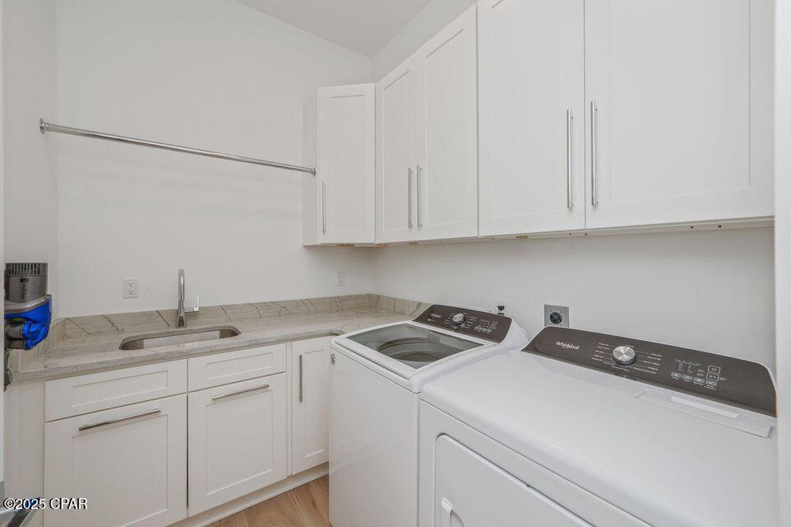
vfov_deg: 81.1
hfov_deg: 104.3
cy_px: 264
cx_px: 396
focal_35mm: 14
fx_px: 307
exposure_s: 1/40
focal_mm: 14
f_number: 9
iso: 200
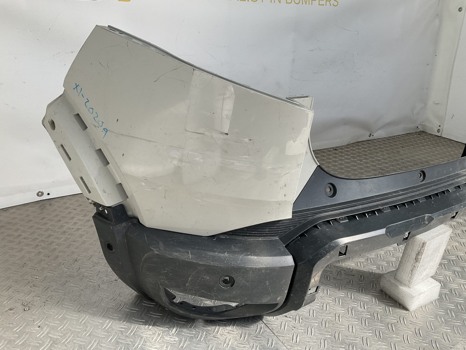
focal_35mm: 29
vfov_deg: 48.2
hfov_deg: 61.7
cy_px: 175
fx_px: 390
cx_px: 233
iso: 16
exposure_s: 1/370
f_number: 1.8
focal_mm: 3
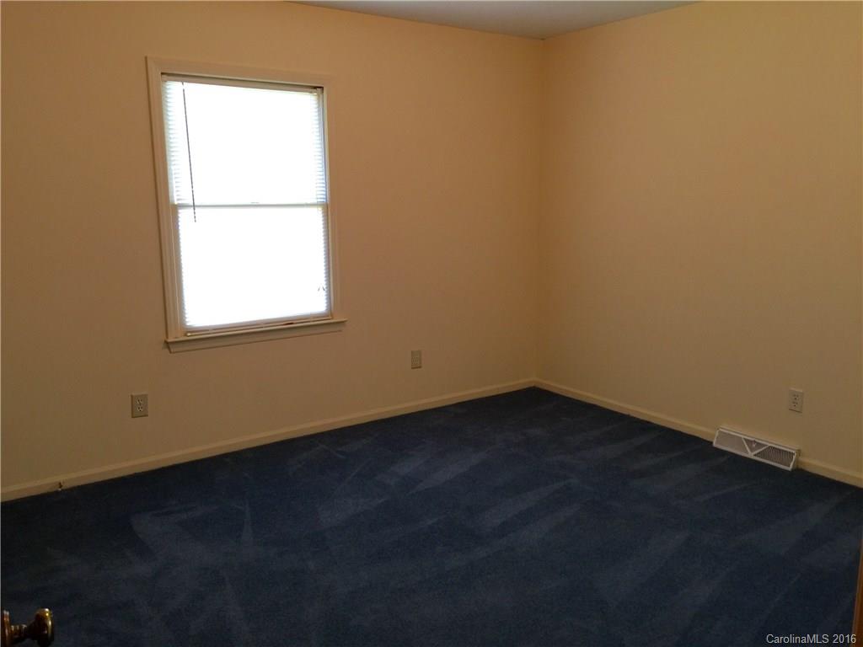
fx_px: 723
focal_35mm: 29
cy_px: 324
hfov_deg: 61.7
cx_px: 432
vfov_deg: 48.2
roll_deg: -0.8
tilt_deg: -9.9
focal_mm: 4.15
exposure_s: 1/15
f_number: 2.2
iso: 32
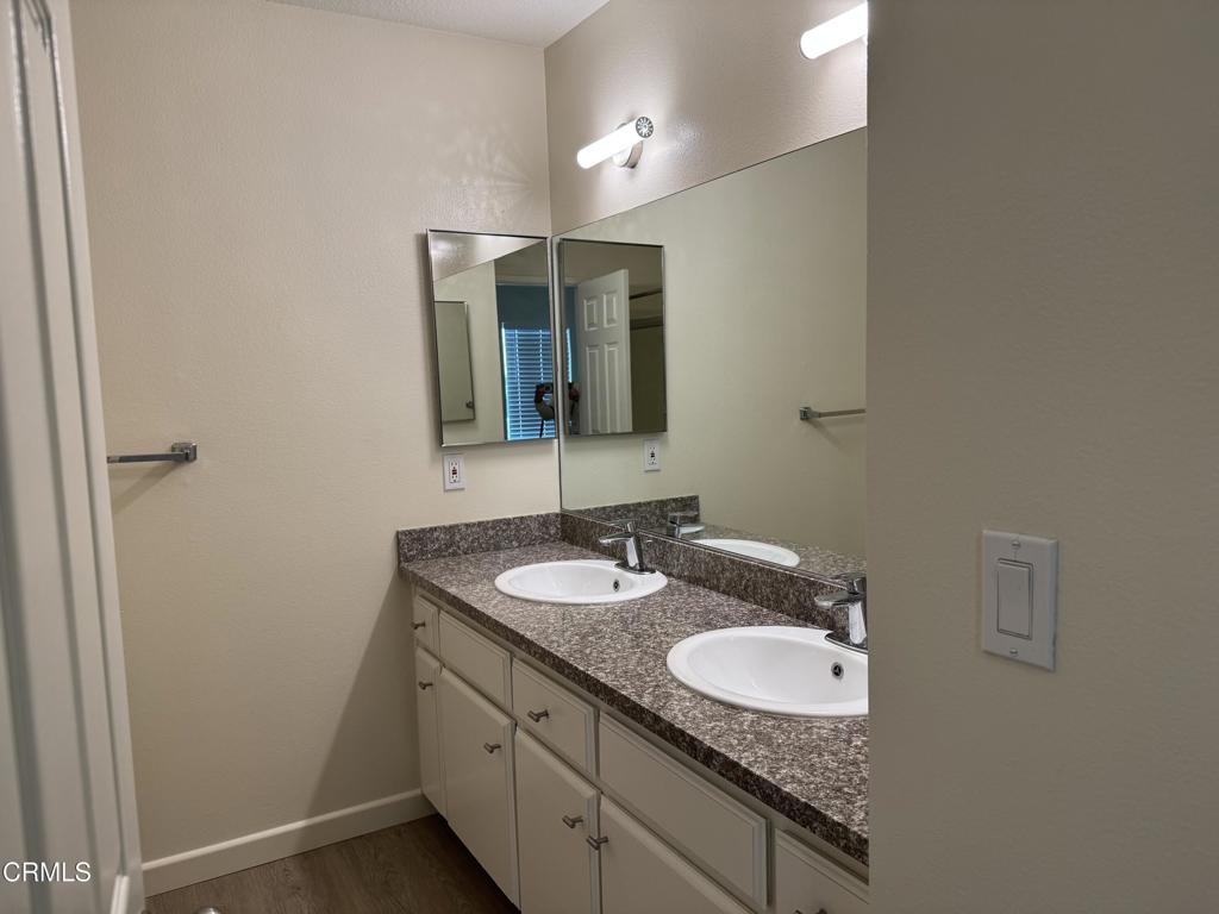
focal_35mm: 24
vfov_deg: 56.8
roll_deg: +2.1
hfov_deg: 71.6
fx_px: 845
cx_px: 610
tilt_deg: -6.3
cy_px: 457
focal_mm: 6.76
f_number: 1.78
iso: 125
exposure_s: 1/120
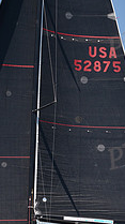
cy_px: 102
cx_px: 53
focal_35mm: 204
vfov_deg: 10.6
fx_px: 1206
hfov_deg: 5.9
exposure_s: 1/800
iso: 250
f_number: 4.5
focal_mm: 70
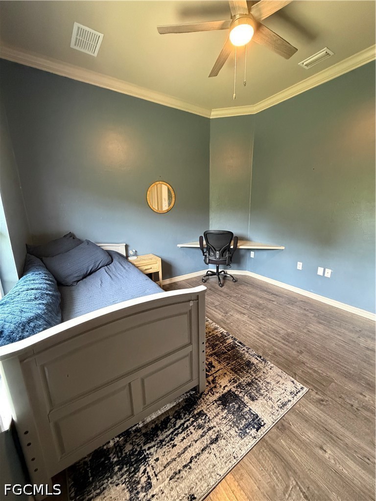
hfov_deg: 85.7
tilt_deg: -12.8
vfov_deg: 102.1
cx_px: 188
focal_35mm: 14
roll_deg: +0.4
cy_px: 250
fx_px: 203
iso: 640
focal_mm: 2.22
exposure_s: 1/60
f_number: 2.2
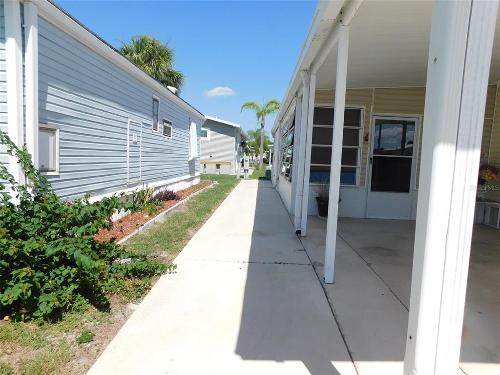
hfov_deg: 73.9
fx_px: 332
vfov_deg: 58.9
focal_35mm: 23
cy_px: 188
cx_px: 250
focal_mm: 4
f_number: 6
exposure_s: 1/500
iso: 125
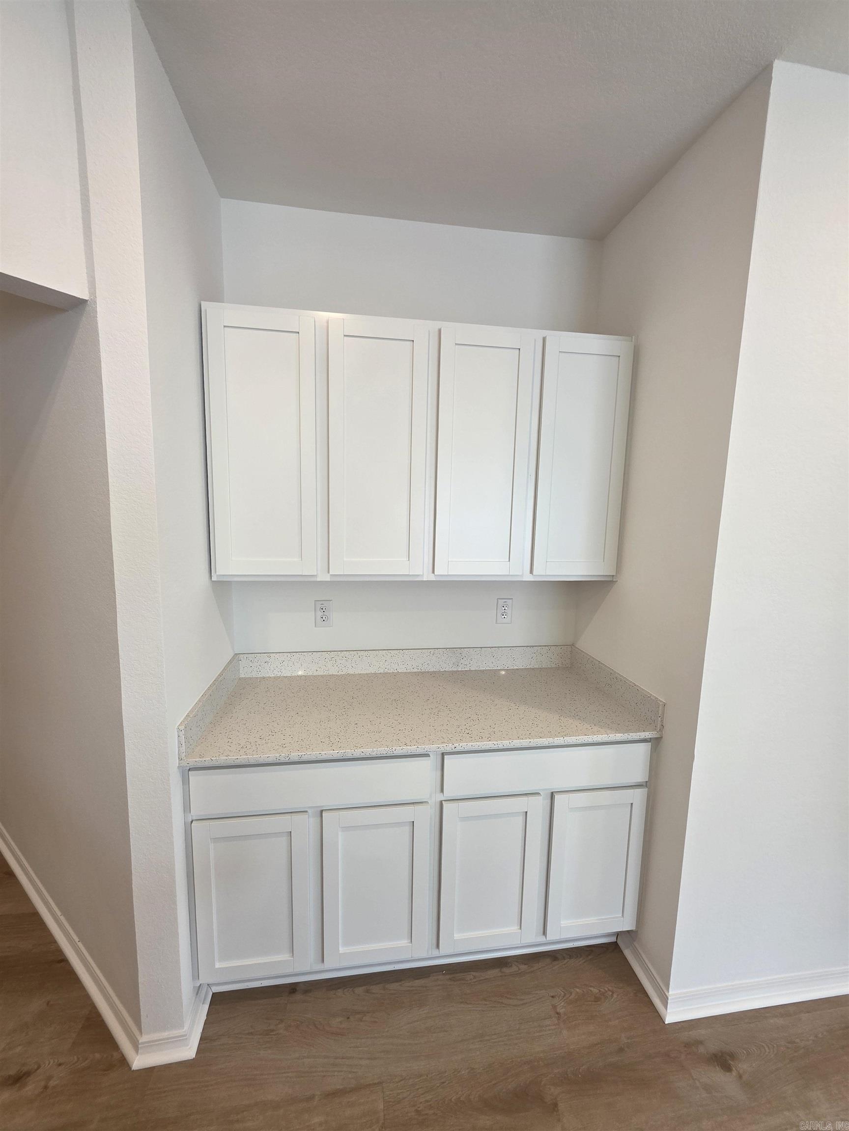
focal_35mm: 13
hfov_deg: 89.9
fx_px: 425
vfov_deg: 106.2
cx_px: 424
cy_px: 566
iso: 100
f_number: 1.9
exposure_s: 1/120
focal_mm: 2.2
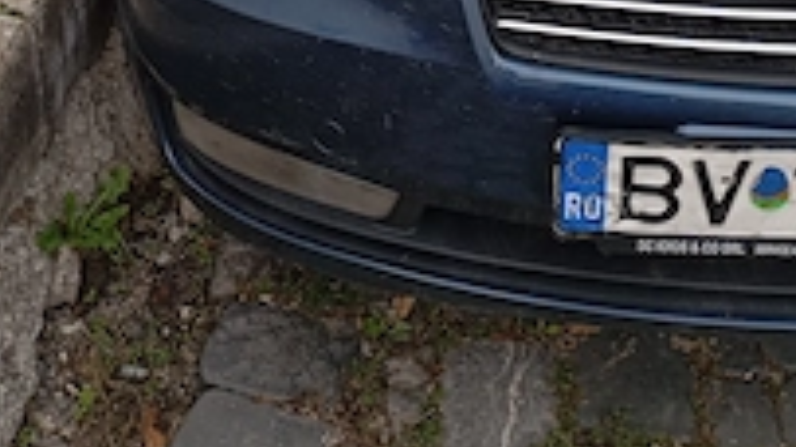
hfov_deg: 34.9
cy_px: -298
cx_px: 373
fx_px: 1266
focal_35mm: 60
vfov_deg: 17.2
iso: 160
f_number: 1.8
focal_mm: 4.27
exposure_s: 1/50
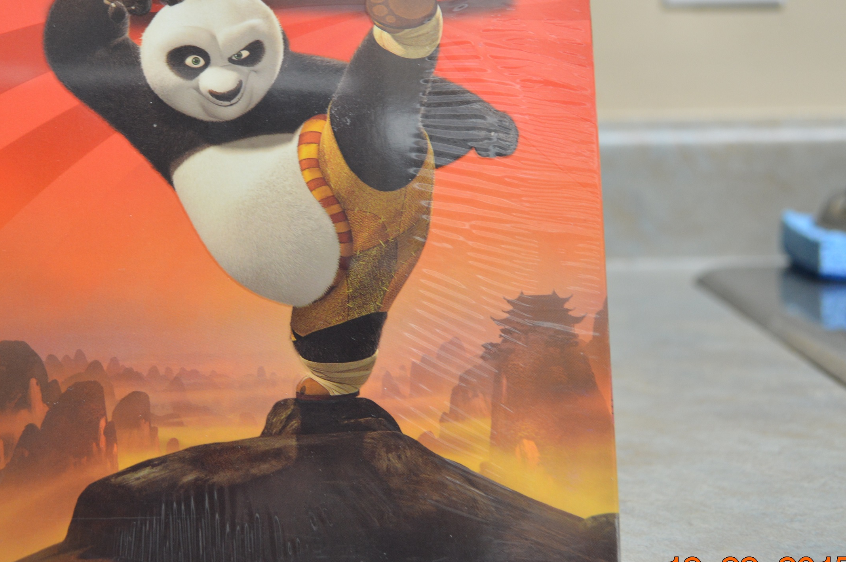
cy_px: 192
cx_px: 313
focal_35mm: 57
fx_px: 1338
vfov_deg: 23.6
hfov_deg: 34.9
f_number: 4
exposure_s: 1/15
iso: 450
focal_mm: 24
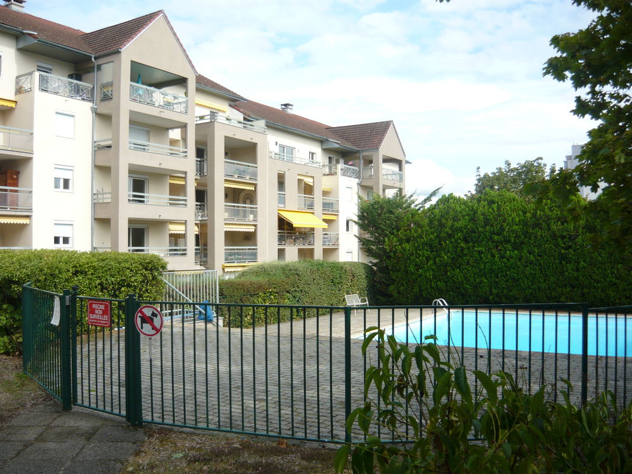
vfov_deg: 42.9
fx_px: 602
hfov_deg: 55.4
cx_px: 316
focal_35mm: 33
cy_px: 237
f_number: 2.8
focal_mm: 5.5
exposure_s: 1/640
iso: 100
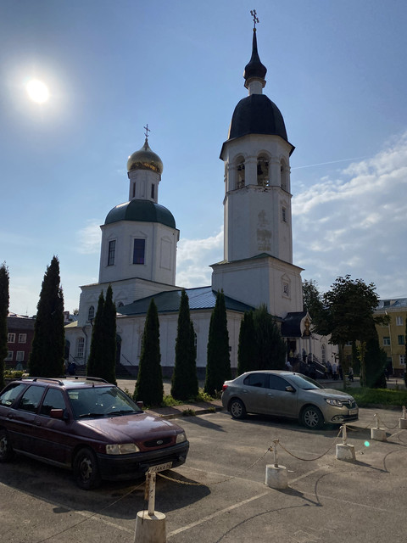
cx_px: 204
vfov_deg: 67.3
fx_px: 408
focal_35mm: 26
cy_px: 272
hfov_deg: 53.1
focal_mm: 4.25
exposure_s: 1/12658
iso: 40
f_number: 1.8
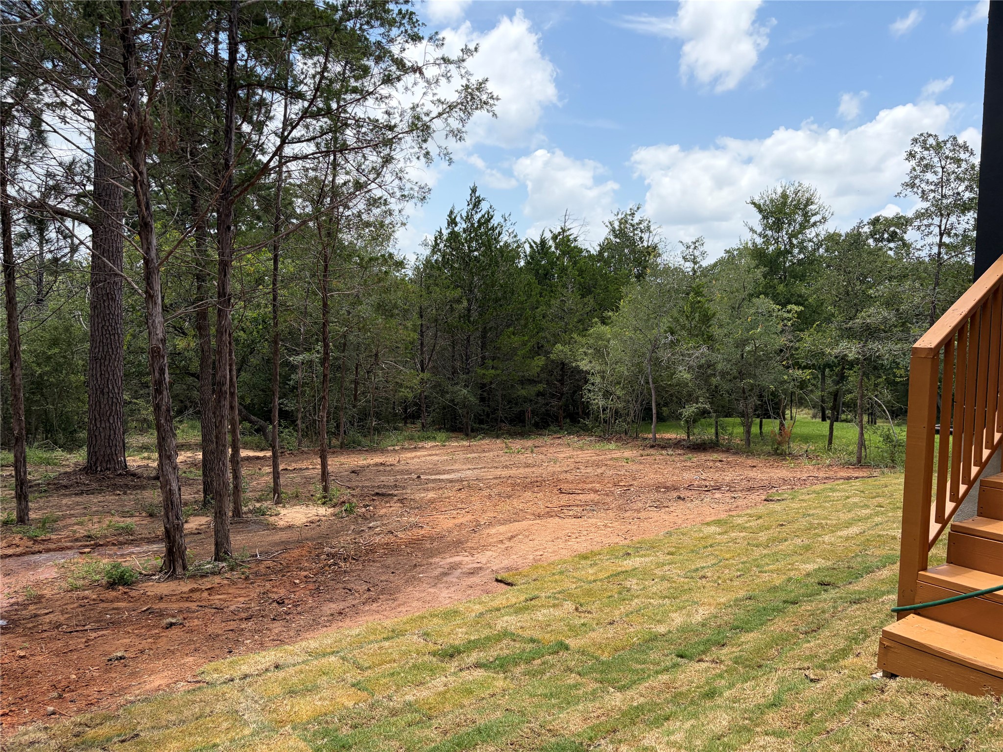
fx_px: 753
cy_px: 376
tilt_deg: -4.6
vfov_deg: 53.1
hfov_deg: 67.3
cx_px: 502
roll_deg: -3.8
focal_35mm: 26
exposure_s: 1/2075
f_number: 1.6
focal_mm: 5.96
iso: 50
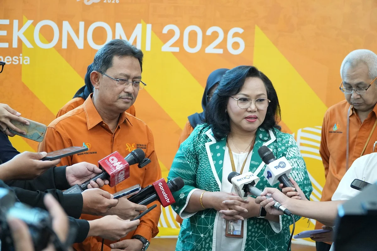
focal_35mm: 64
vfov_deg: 21.1
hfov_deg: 31.2
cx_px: 188
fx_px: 675
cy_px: 126
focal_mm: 43
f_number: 4
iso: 3200
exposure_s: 1/125
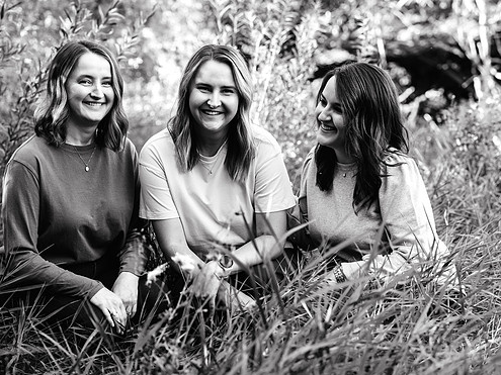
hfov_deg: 18.0
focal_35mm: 109
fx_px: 1577
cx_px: 220
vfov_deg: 13.6
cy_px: 179
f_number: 4.5
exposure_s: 1/160
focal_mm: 86
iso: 800
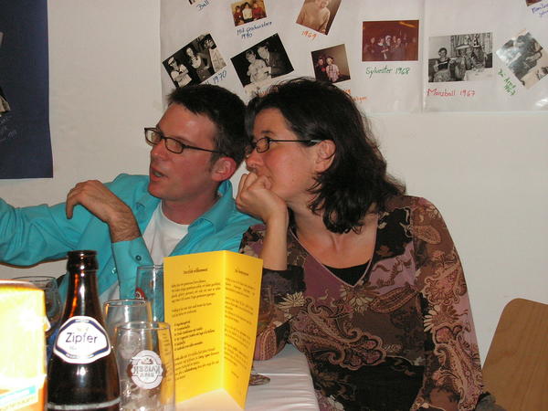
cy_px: 206
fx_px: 934
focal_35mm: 59
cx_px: 274
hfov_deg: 32.7
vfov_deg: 24.8
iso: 160
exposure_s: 1/60
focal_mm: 9.9
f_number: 3.3
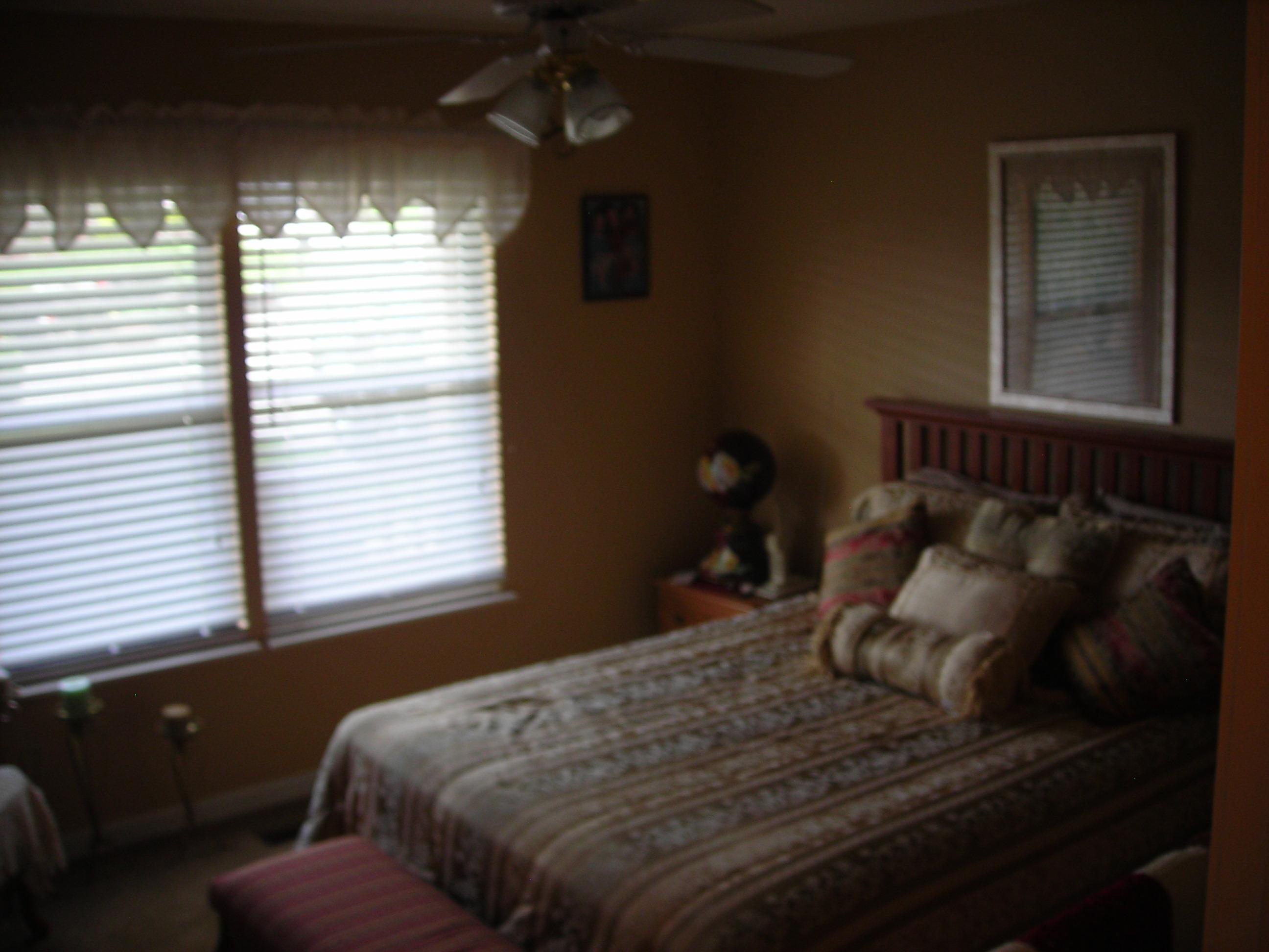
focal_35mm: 38
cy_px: 476
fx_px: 1393
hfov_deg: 49.0
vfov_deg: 37.7
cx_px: 634
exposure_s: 1/13.4
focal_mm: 6.3
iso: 50
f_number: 3.2
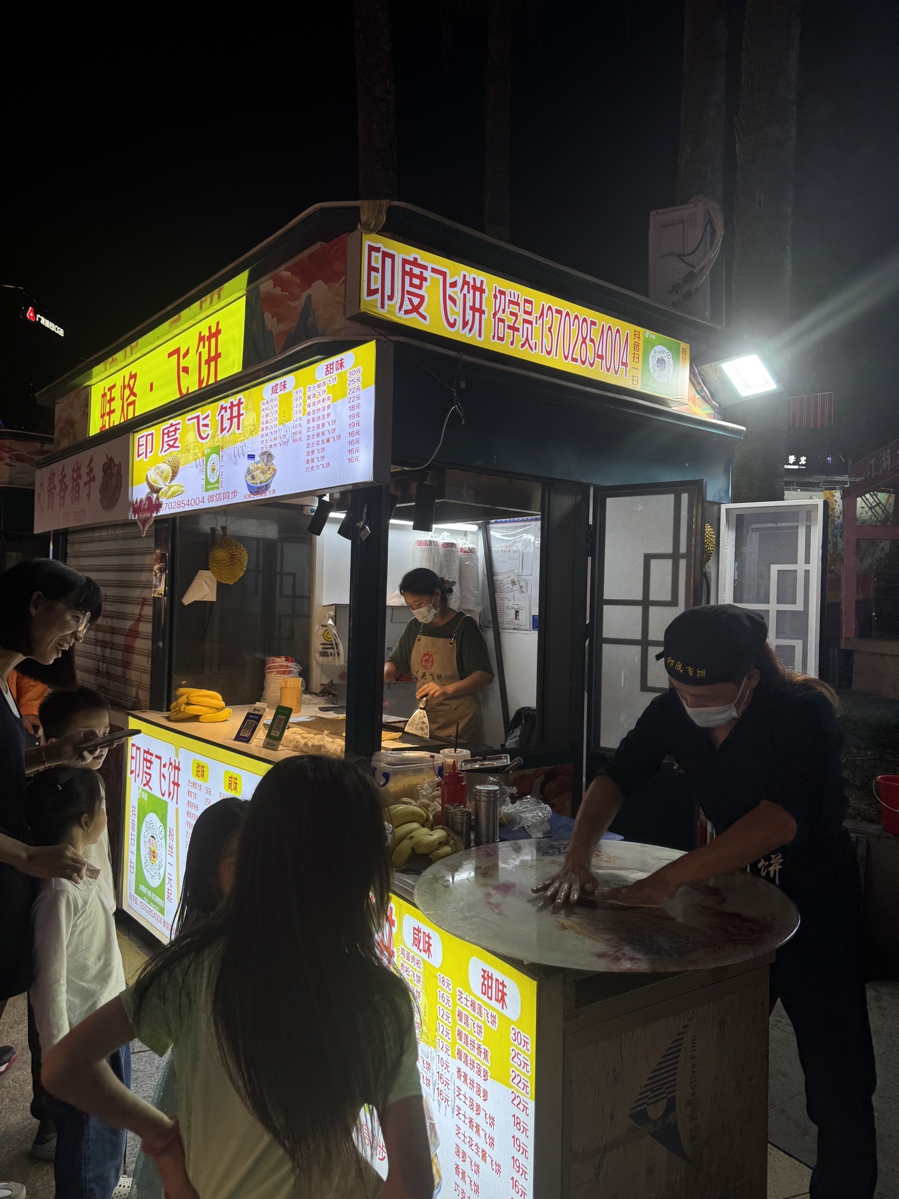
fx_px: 831
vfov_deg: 71.6
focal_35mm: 24
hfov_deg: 56.8
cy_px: 600
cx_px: 450
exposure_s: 1/226
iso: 64
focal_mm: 6.76
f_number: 1.78
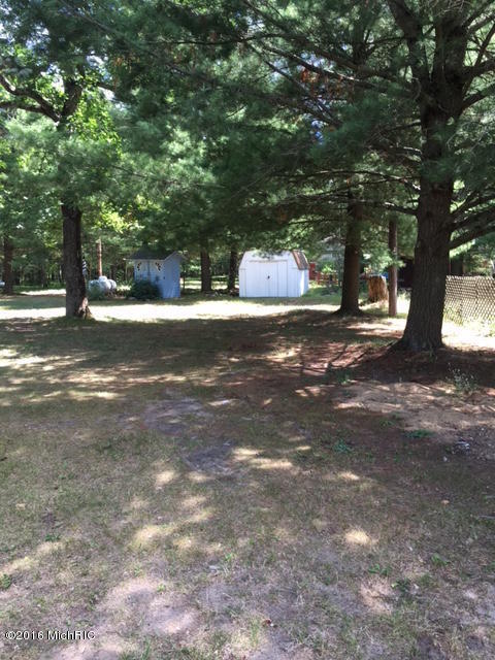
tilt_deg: -6.8
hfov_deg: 48.2
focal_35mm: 29
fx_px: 553
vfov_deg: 61.7
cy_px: 330
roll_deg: +0.4
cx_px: 248
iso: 32
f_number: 2.2
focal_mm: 4.15
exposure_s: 1/120
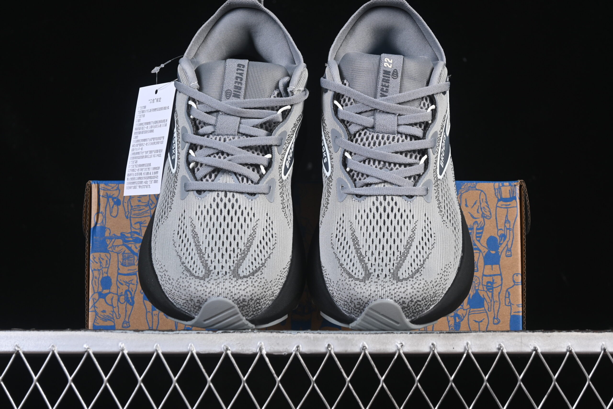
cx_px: 306
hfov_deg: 27.0
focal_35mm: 75
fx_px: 1277
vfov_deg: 18.2
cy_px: 204
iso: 160
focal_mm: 50
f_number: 6.3
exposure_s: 1/60
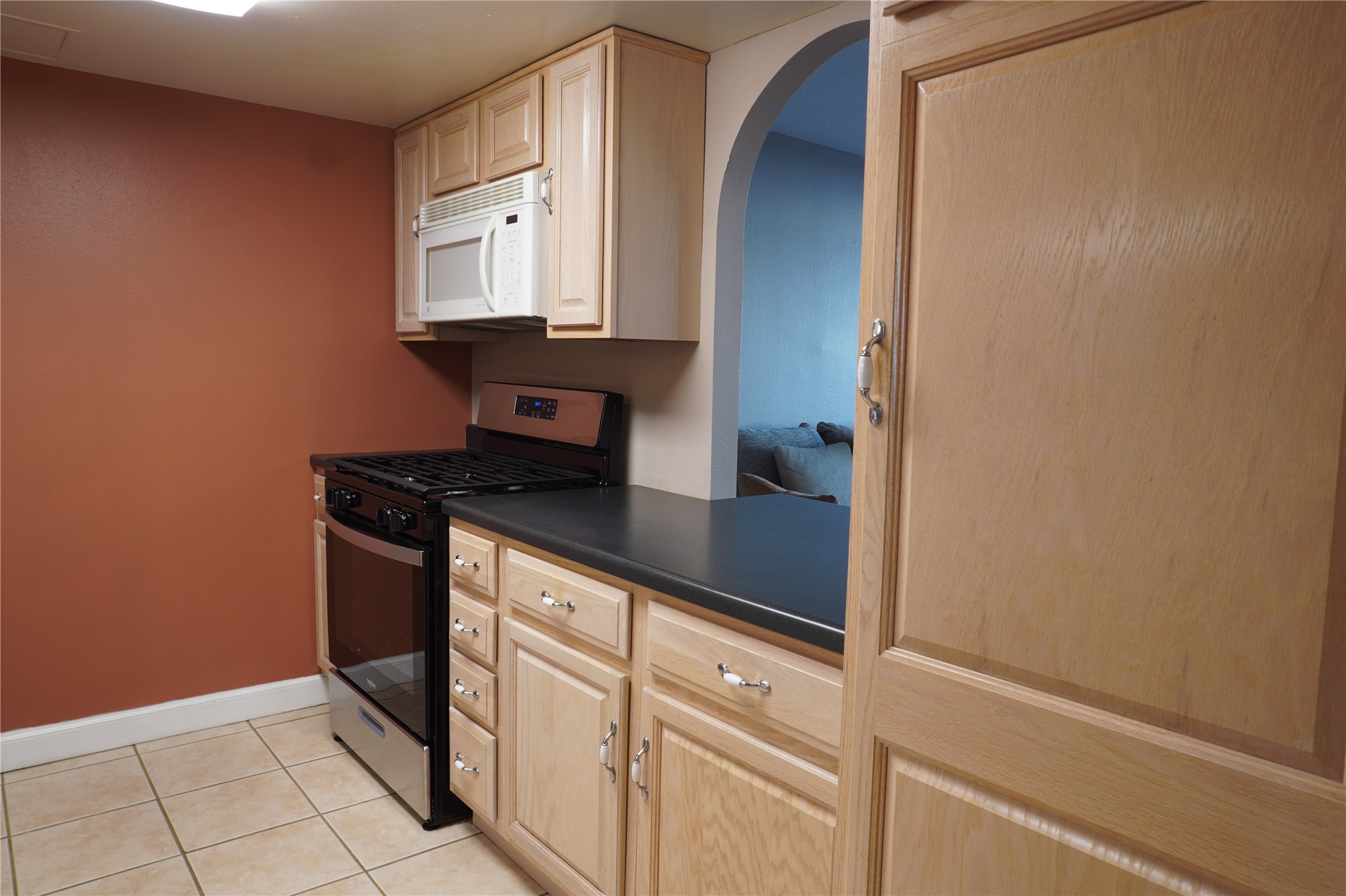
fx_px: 897
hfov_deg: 73.7
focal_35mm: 24
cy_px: 448
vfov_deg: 53.1
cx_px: 673
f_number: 8
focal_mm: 16
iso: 100
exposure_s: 1/4
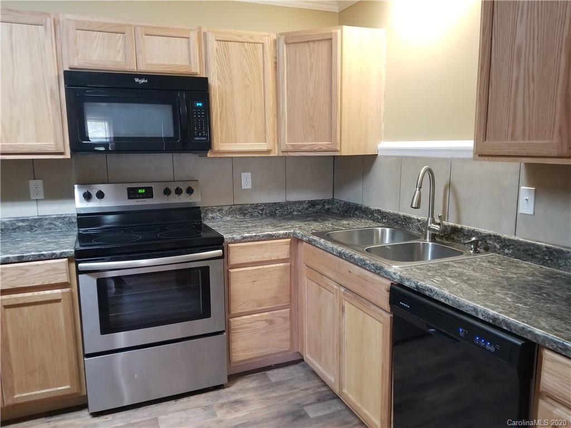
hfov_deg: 67.3
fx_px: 429
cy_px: 214
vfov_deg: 53.1
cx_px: 286
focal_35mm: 26
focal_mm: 4.3
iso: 200
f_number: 1.7
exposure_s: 1/30
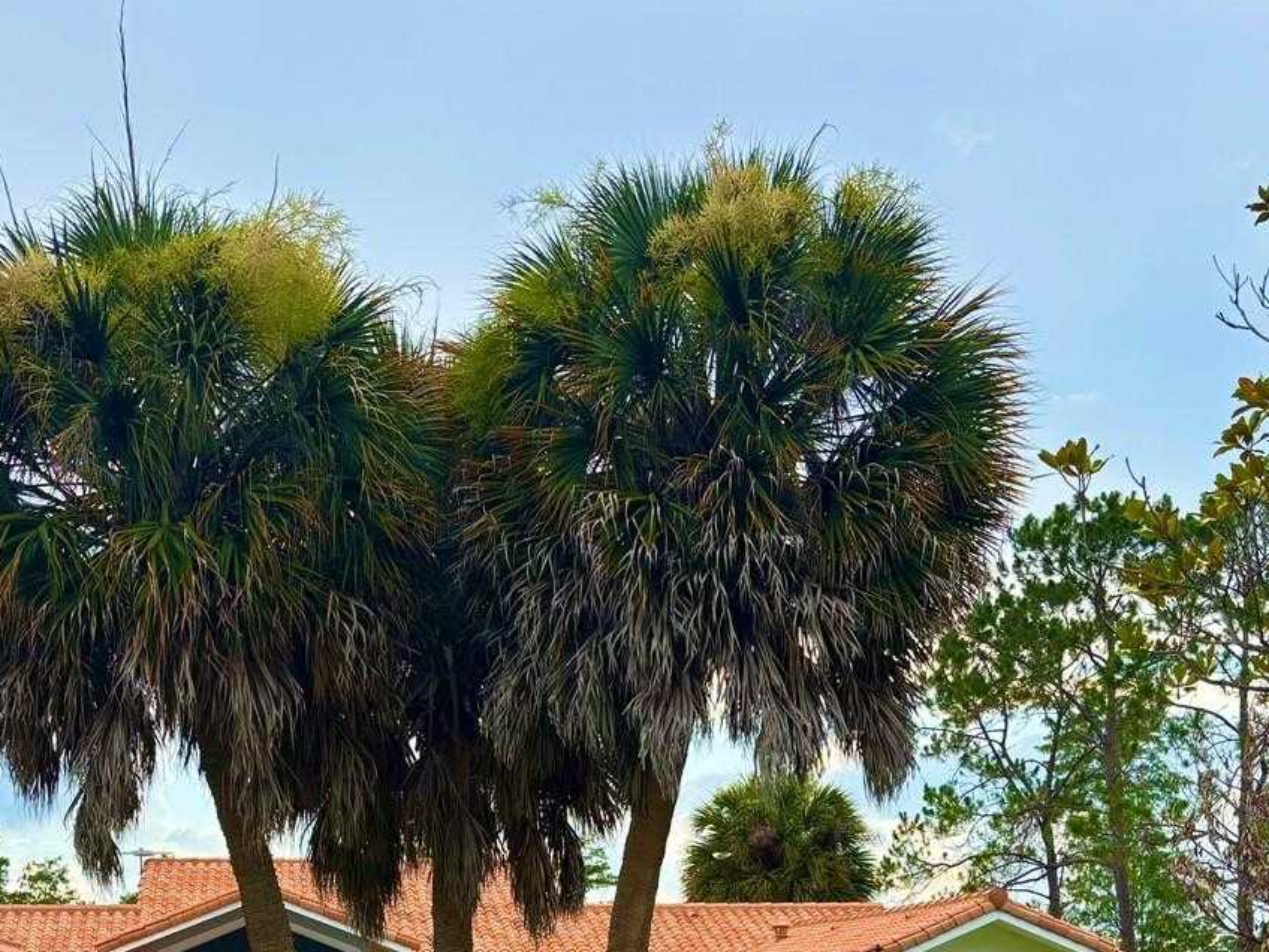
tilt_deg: +5.3
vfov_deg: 28.6
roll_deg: -2.0
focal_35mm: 49
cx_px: 426
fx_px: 1796
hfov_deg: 38.5
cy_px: 843
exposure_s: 1/1567
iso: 50
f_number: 1.6
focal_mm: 5.96
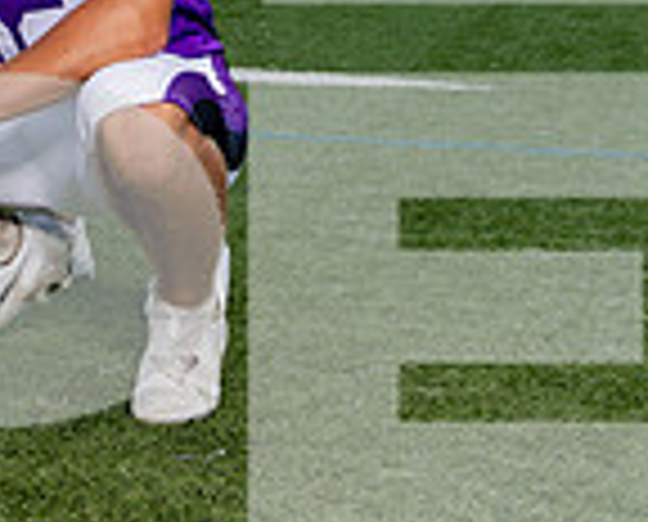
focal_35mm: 147
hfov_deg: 12.4
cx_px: -364
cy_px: -232
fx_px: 2827
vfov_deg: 10.2
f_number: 9
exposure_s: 1/200
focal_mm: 39
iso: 200
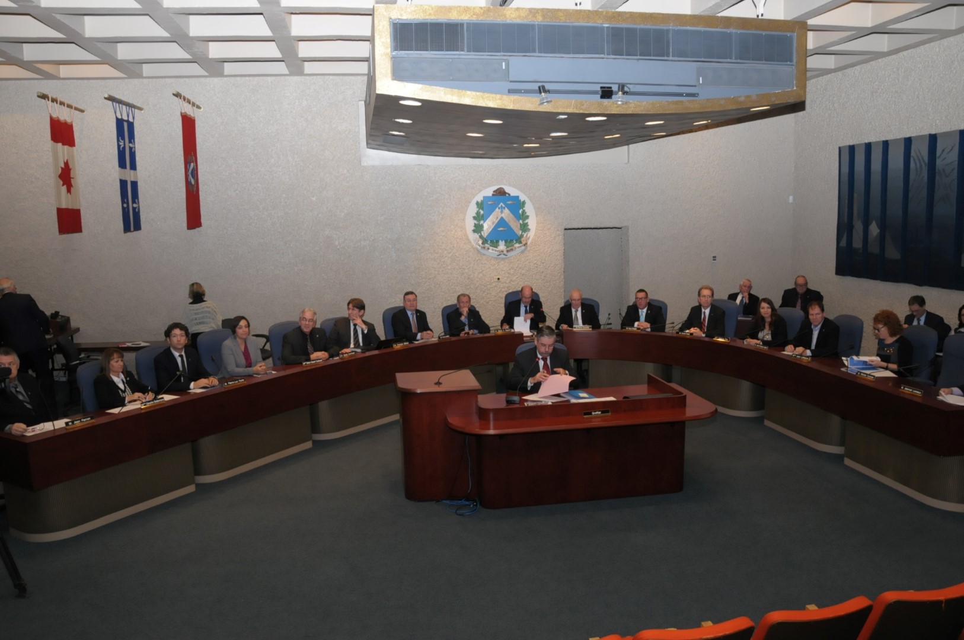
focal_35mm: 27
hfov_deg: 67.4
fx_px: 722
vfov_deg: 47.8
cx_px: 482
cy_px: 320
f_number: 7.1
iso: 800
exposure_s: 1/60
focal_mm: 18
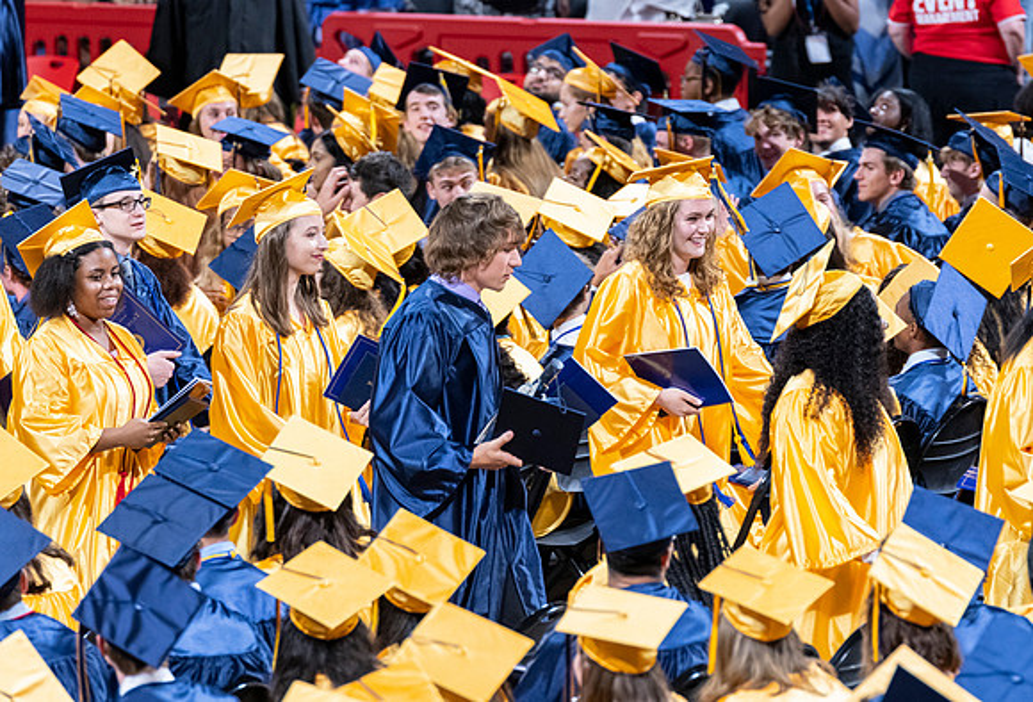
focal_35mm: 298
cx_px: 707
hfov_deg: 6.9
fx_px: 8599
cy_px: 280
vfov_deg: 4.7
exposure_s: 1/200
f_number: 4
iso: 2000
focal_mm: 200
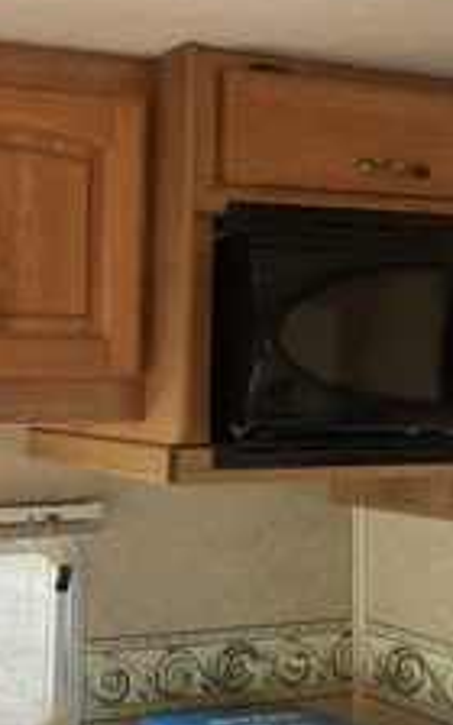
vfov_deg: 36.9
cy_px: 385
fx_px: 1086
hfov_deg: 21.6
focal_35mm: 55
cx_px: -113
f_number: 1.8
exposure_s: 1/122
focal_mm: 3
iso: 64
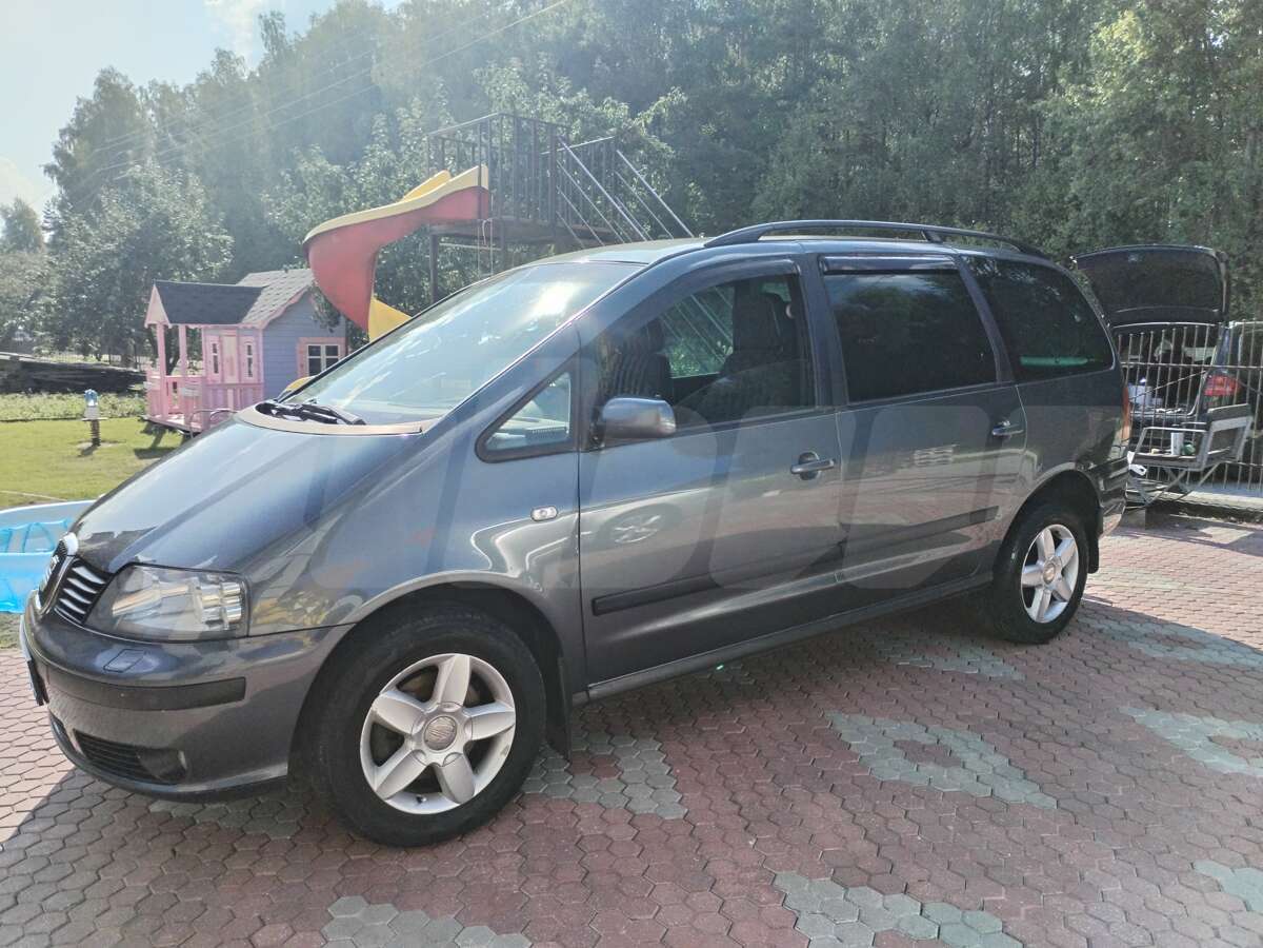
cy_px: 474
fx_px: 1058
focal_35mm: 29
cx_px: 632
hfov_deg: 61.7
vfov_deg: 48.2
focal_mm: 4.75
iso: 100
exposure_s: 1/1722
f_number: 1.8
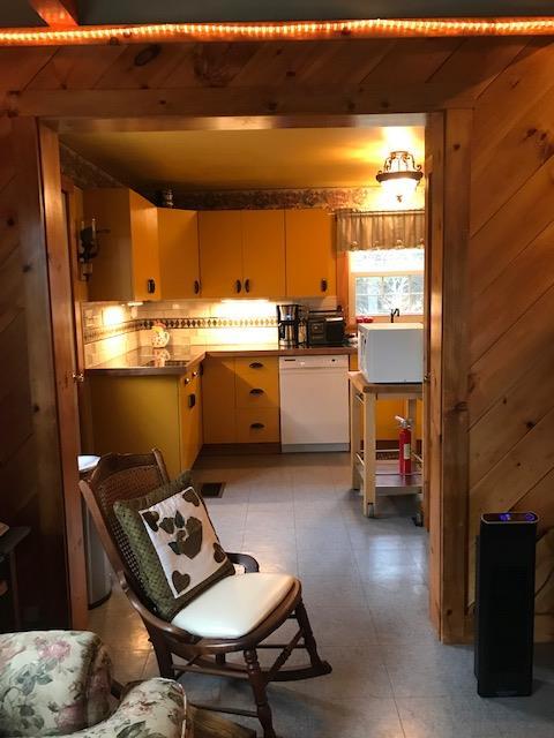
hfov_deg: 49.7
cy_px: 369
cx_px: 277
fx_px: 597
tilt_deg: -6.1
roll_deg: +1.1
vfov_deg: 63.4
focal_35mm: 28
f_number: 1.8
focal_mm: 3.99
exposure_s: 1/15
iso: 80
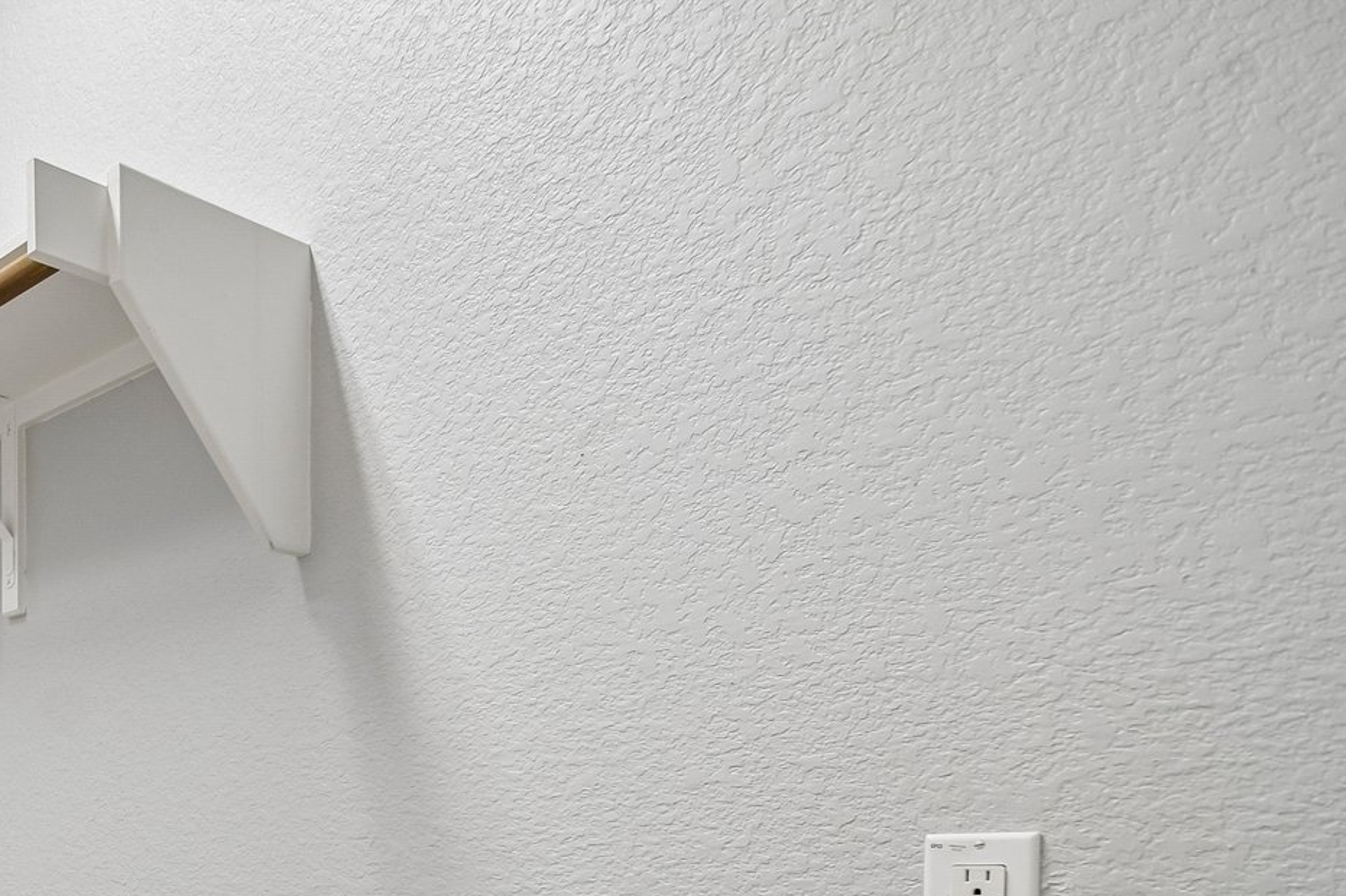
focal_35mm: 33
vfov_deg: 36.6
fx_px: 1233
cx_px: -42
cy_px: 859
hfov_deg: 46.4
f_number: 8
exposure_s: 1/10
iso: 400
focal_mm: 10
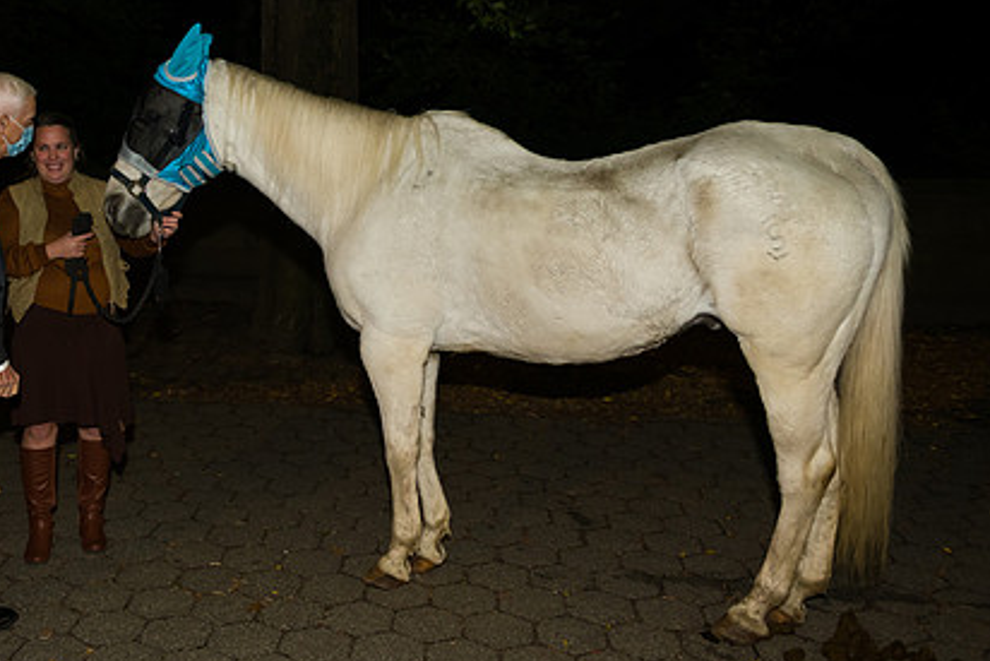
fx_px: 1045
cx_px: 322
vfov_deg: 34.8
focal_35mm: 38
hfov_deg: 49.7
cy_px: 234
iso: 1000
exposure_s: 1/125
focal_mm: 27
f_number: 3.2
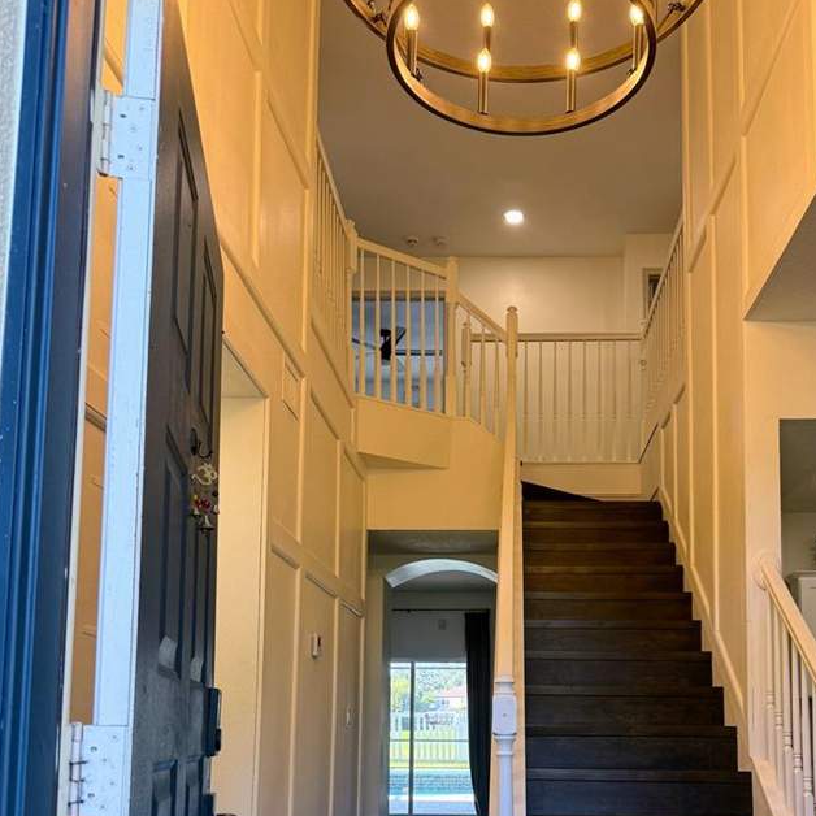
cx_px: 491
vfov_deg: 44.3
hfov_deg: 45.8
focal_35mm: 36
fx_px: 960
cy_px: 626
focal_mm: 6.76
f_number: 1.78
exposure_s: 1/142
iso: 125
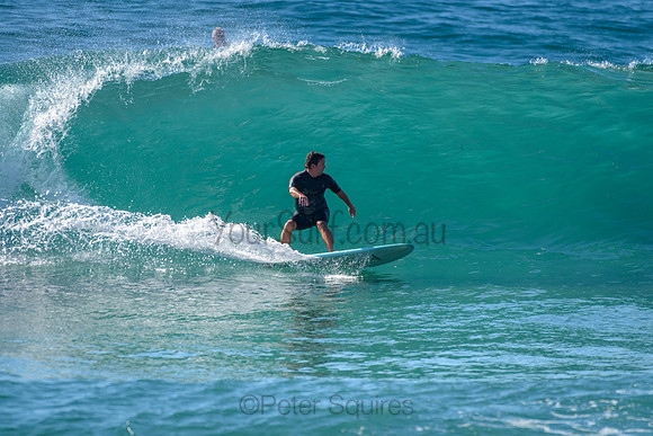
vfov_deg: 2.2
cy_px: 169
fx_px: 11118
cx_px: 319
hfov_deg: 3.4
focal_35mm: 613
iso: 250
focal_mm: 500
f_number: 5.6
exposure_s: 1/2000
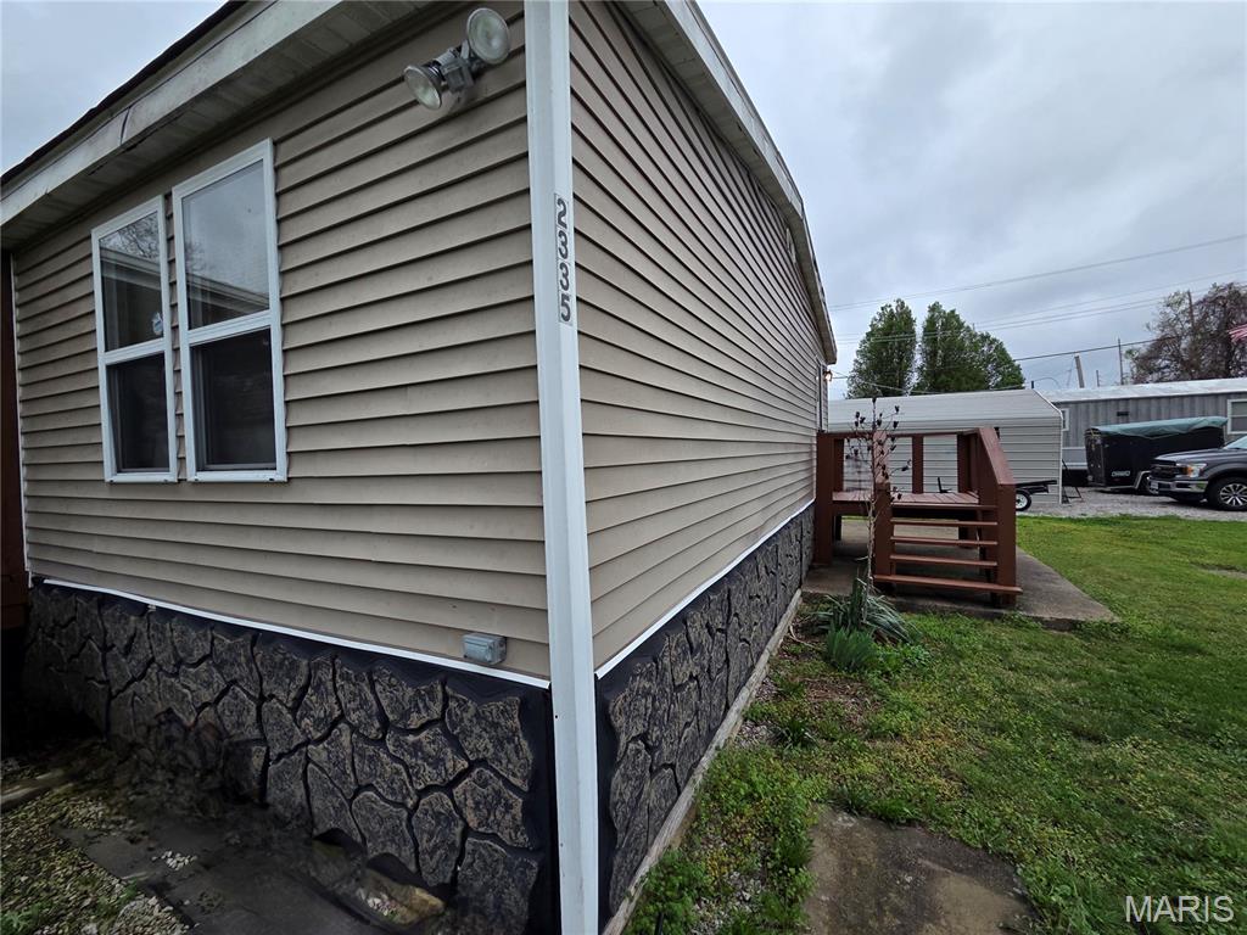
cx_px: 624
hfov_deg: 106.2
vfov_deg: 89.9
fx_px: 468
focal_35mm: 13
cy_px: 468
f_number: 2.2
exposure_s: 1/1000
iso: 50
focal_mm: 2.2
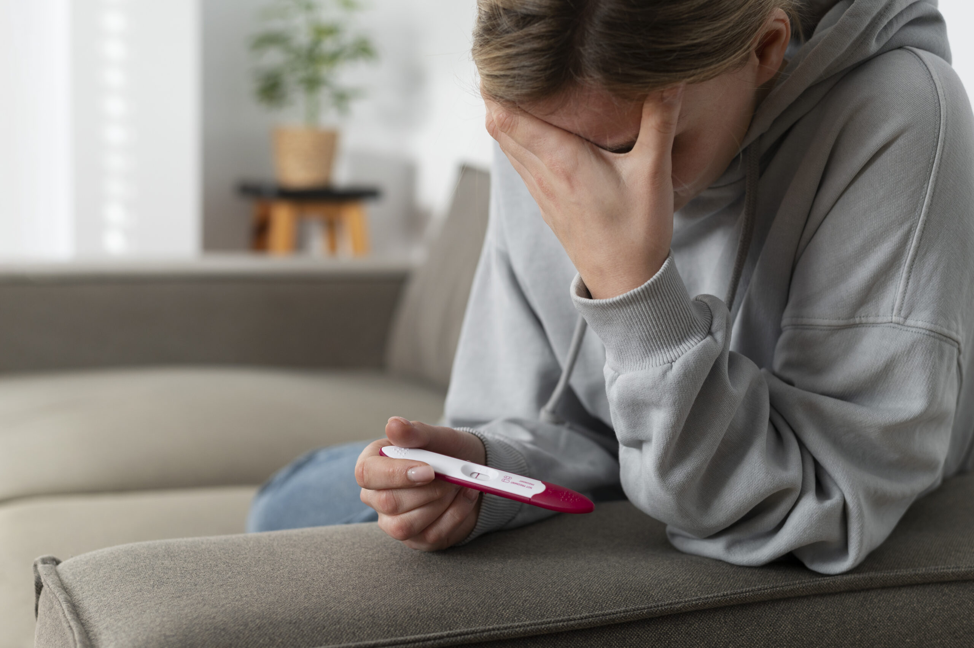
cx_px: 487
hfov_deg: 39.6
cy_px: 324
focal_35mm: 50
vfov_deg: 27.0
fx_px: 1352
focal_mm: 50
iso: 400
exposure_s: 1/125
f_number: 3.5
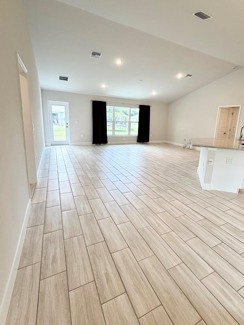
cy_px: 153
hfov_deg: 74.3
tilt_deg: -11.3
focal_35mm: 17
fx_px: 160
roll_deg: -2.7
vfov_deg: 90.9
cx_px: 139
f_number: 2.2
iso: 100
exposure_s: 1/120
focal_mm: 2.22
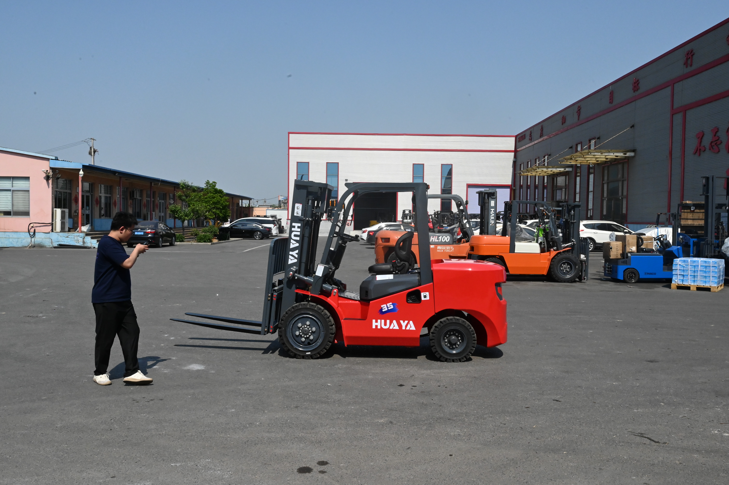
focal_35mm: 32
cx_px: 364
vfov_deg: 40.5
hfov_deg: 58.0
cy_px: 242
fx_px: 658
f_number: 20
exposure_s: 1/1600
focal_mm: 32.5
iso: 2500
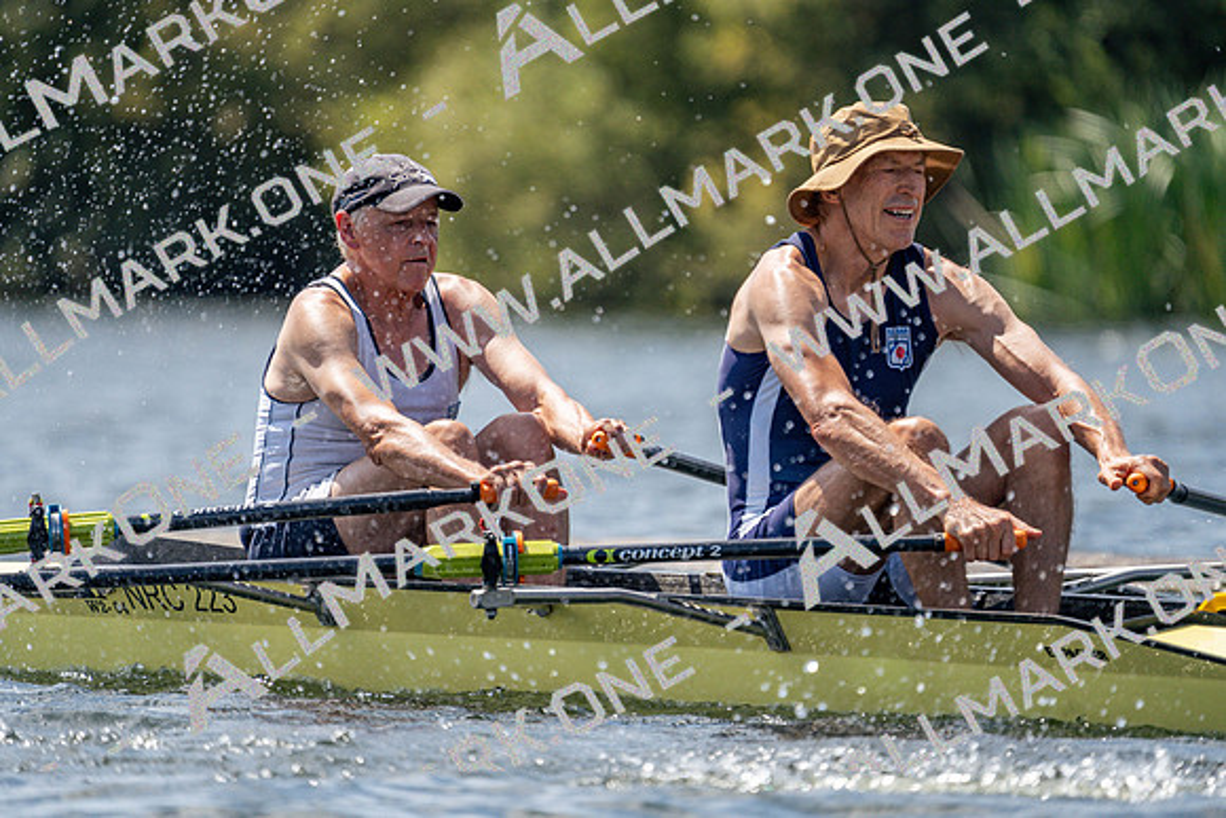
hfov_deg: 3.4
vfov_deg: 2.3
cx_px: 613
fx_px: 20437
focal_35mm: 600
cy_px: 409
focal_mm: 600
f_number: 6.3
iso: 400
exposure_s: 1/2000
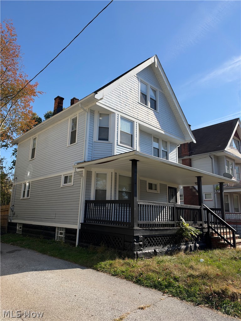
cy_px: 160
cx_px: 120
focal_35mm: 24
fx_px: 223
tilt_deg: +15.3
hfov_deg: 56.8
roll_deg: -1.7
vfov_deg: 71.6
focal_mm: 6.93
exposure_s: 1/2762
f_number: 1.8
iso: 64
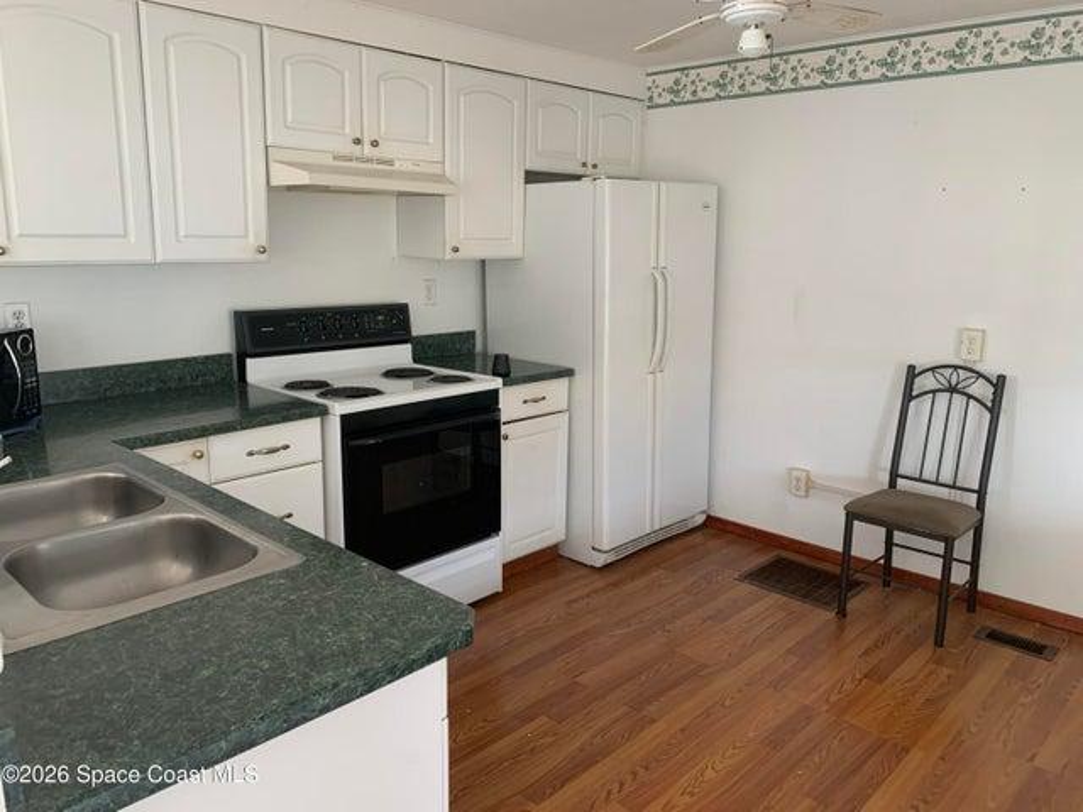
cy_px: 406
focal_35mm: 26
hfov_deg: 67.3
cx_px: 542
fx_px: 813
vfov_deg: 53.1
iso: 200
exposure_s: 1/60
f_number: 1.8
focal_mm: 4.25
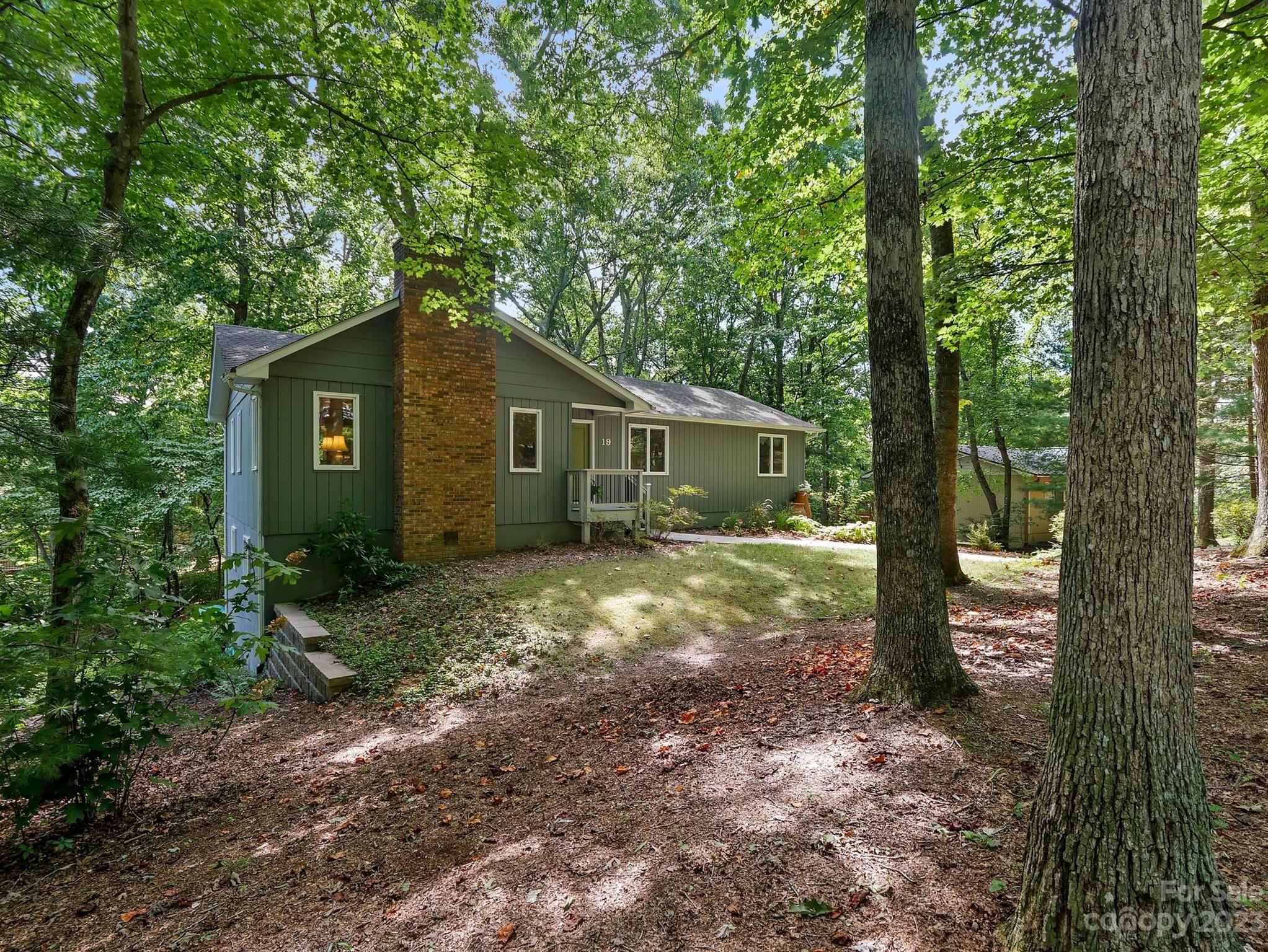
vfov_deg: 78.2
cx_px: 634
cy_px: 476
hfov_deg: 94.5
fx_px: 586
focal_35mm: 16
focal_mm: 8
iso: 200
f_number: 3.9
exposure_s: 1/40
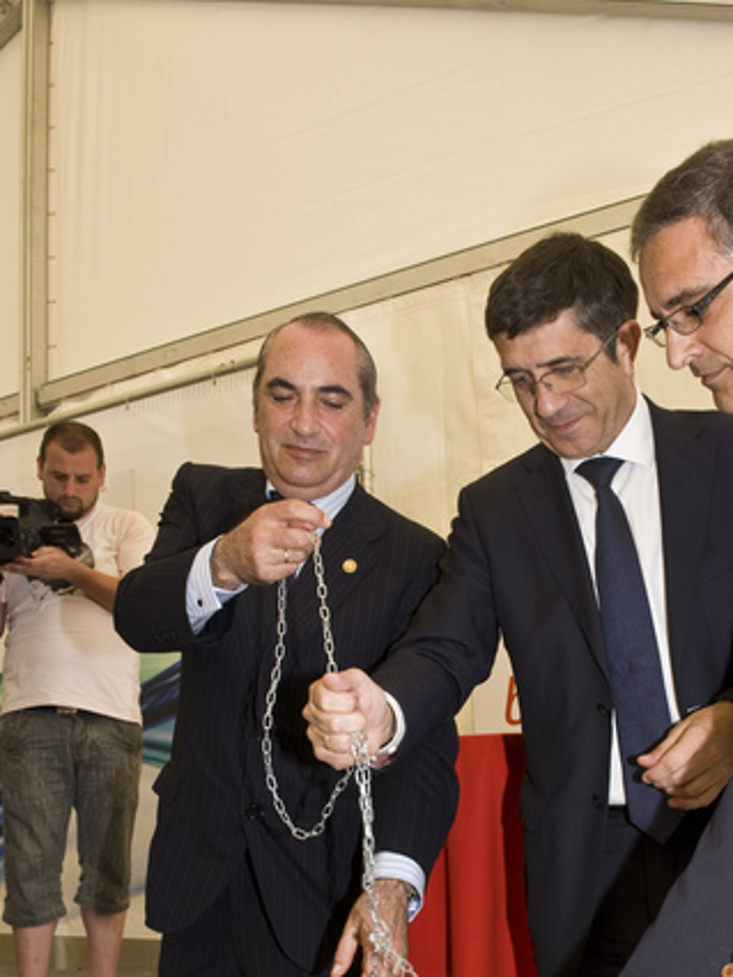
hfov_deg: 37.3
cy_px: 761
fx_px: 1072
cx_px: 494
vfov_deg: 46.7
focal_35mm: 38
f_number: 9
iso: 400
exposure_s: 1/200
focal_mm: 24
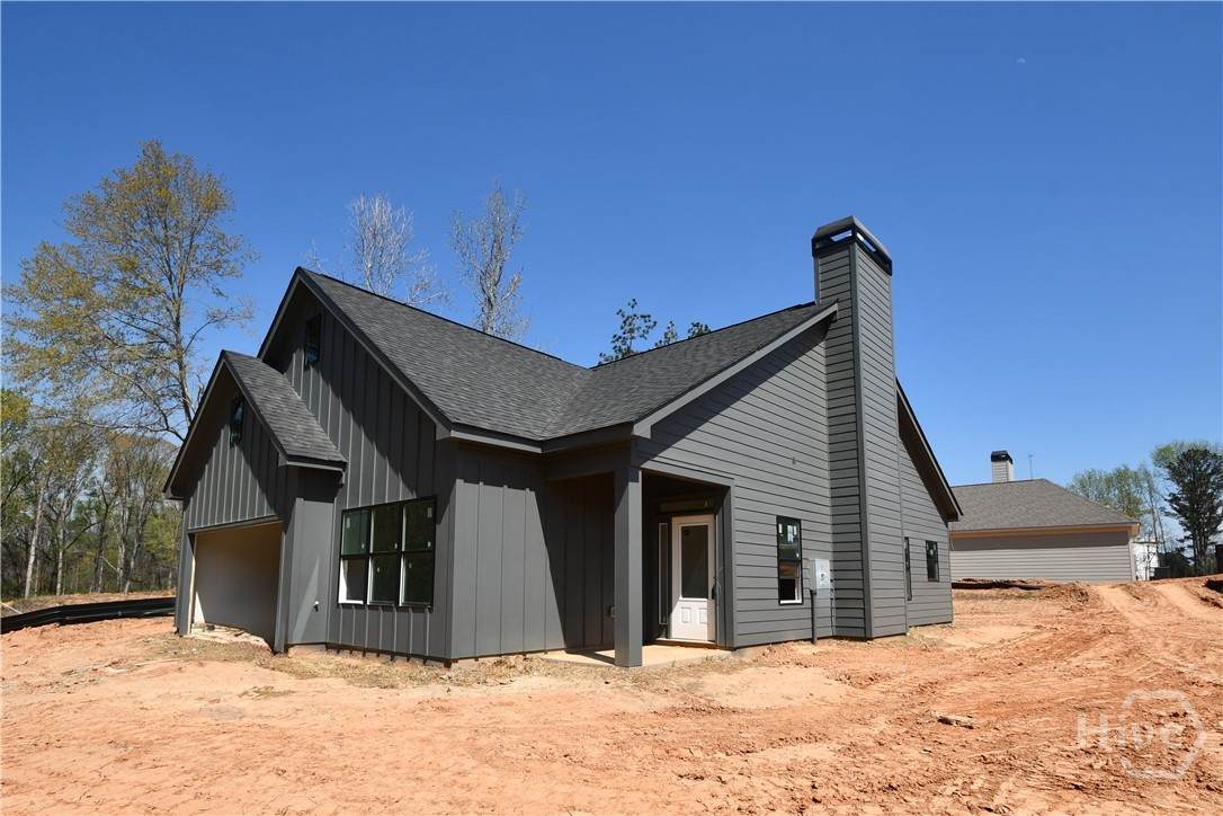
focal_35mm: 15
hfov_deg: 100.4
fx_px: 510
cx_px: 612
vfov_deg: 77.3
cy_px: 408
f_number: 10
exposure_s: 1/250
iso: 100
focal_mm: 10
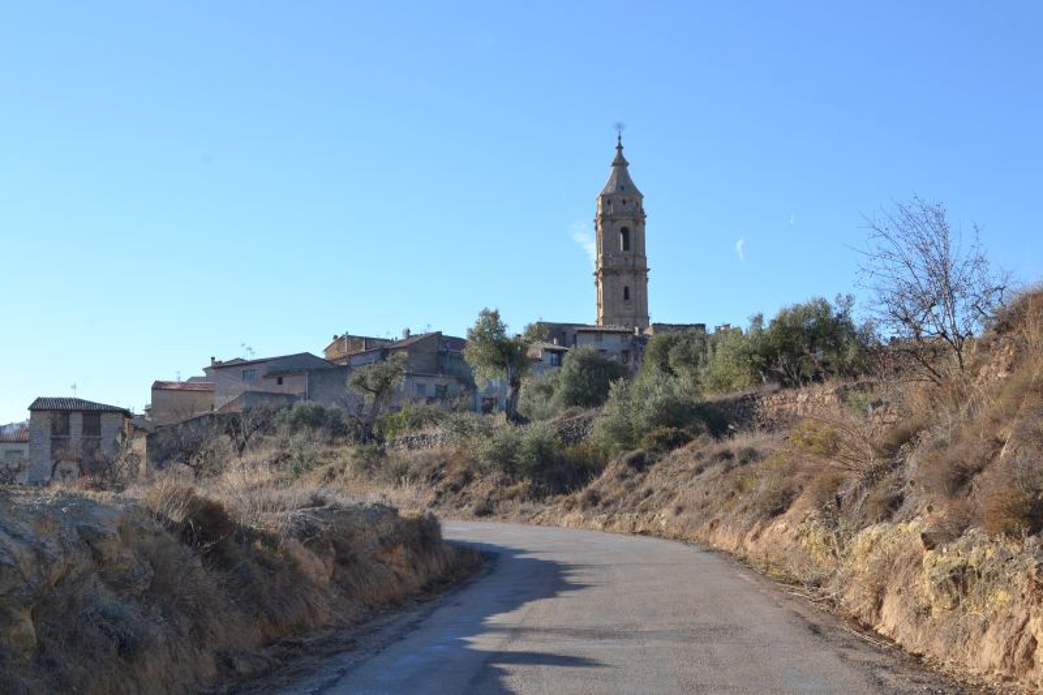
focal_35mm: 52
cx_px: 522
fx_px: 1521
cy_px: 348
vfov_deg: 25.7
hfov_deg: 37.9
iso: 100
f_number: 11
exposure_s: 1/80
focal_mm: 35
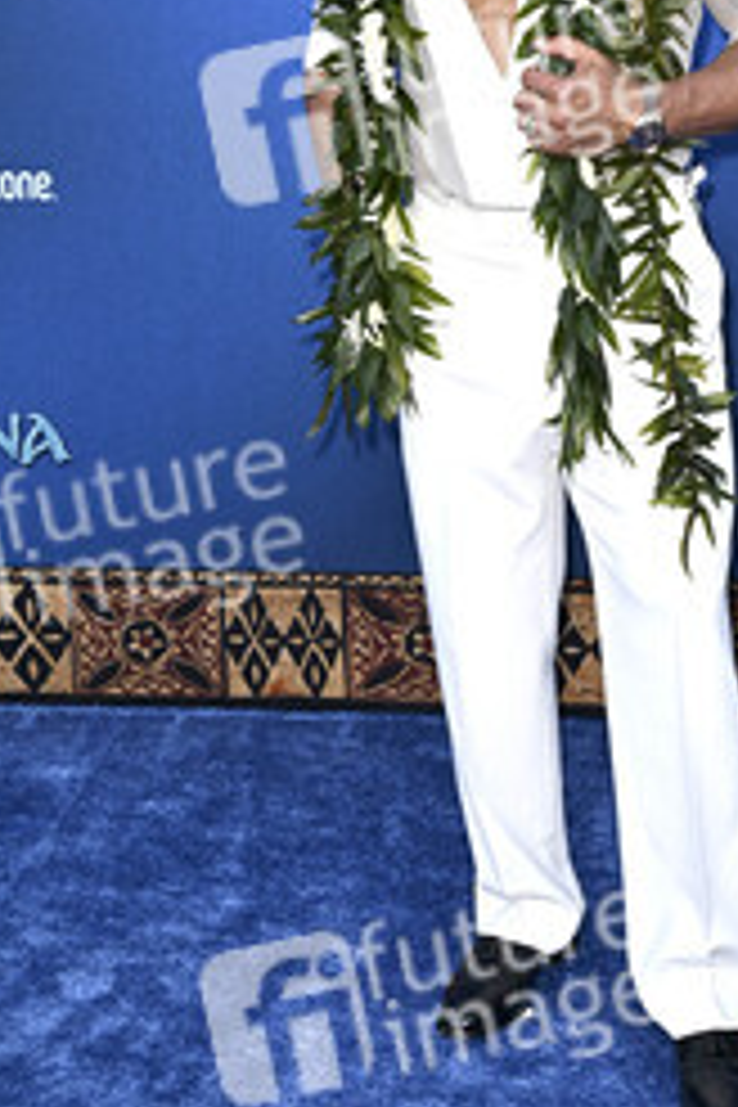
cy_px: 324
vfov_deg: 30.6
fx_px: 1999
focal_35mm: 65
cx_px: 562
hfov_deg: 20.7
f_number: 6.3
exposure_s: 1/250
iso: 1000
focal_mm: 40
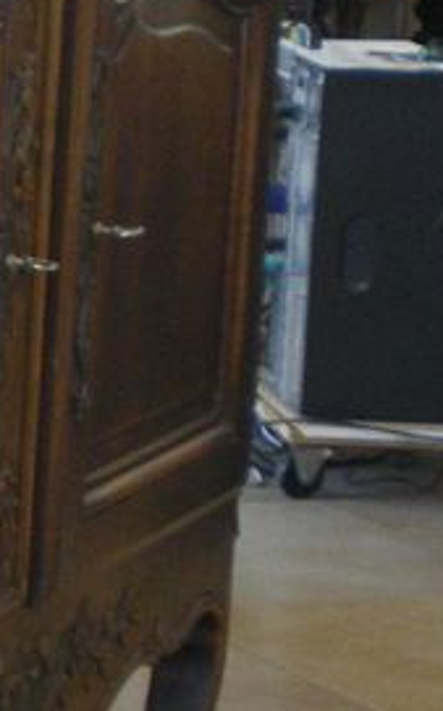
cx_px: -522
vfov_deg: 11.2
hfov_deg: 6.7
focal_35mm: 188
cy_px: 315
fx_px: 3637
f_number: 3.7
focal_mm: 8.4
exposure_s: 1/50
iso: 250
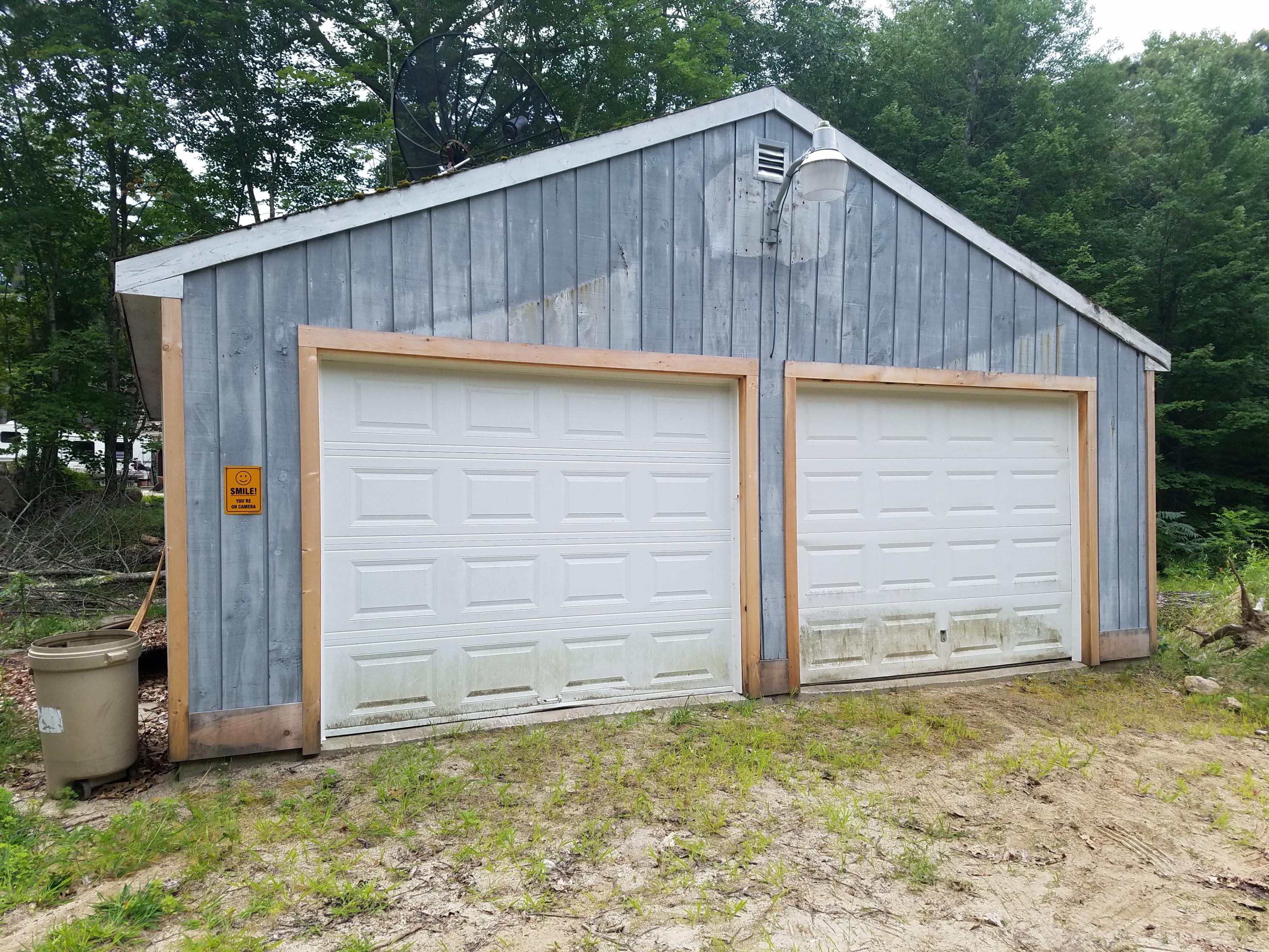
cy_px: 476
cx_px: 634
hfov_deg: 67.3
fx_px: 953
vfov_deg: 53.1
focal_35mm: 26
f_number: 1.7
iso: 50
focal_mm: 4.2
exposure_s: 1/594
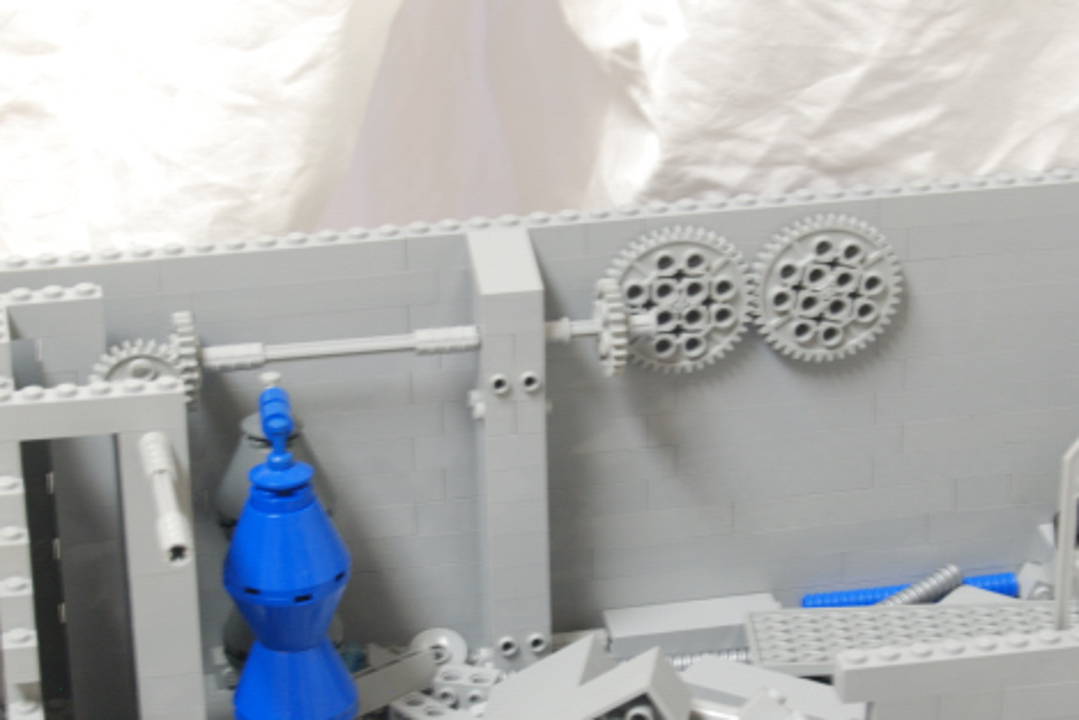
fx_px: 3378
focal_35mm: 113
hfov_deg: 18.1
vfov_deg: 12.2
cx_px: 610
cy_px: 363
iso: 400
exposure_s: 1/1.3
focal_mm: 55
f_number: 11
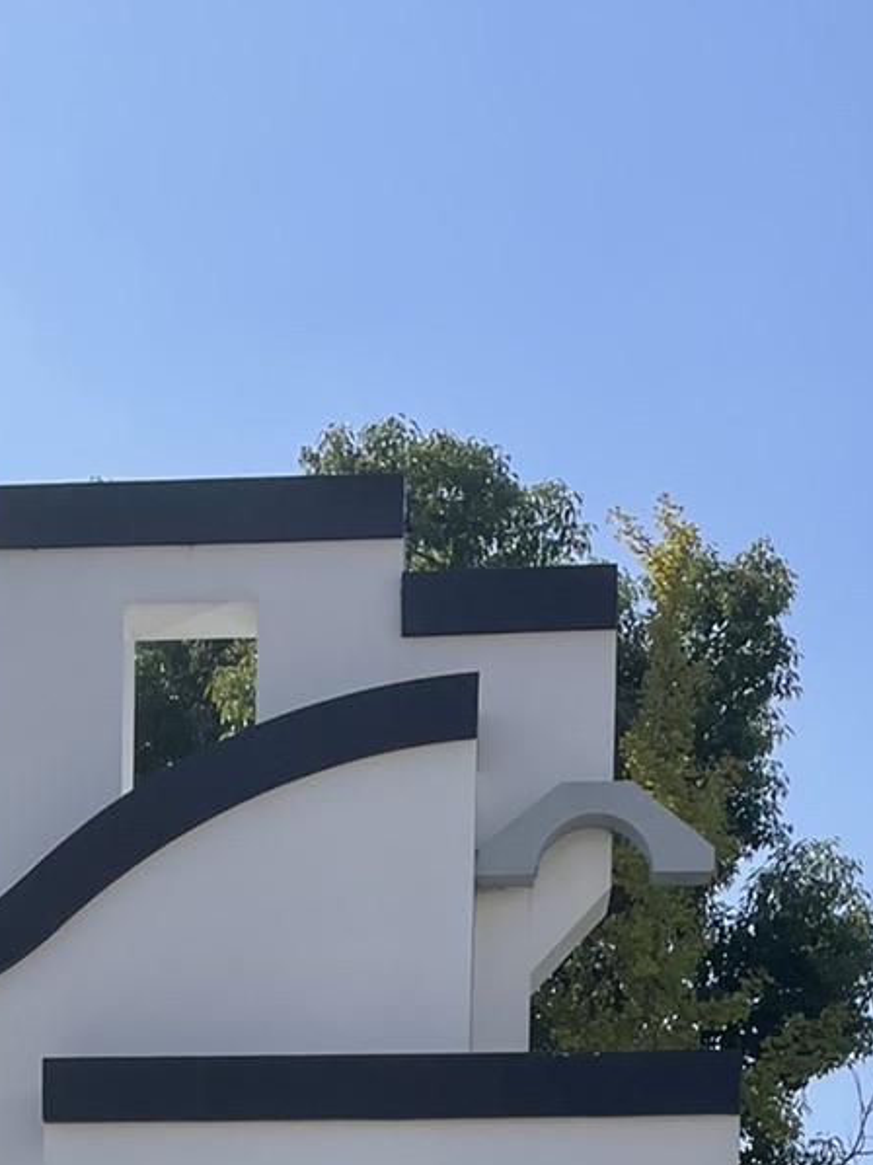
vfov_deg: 18.9
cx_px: 131
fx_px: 2928
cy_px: 1909
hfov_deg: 16.8
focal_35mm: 87
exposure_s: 1/4464
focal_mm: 4.2
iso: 32
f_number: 1.6
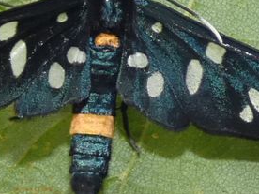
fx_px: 741
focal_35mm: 99
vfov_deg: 14.9
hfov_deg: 19.8
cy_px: 86
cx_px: 108
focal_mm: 5.8
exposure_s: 1/60
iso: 100
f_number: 3.4
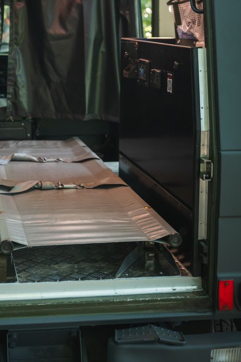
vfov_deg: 28.8
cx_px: 49
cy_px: 93
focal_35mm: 69
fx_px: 692
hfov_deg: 19.5
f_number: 2.8
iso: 1000
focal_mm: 42
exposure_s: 1/100
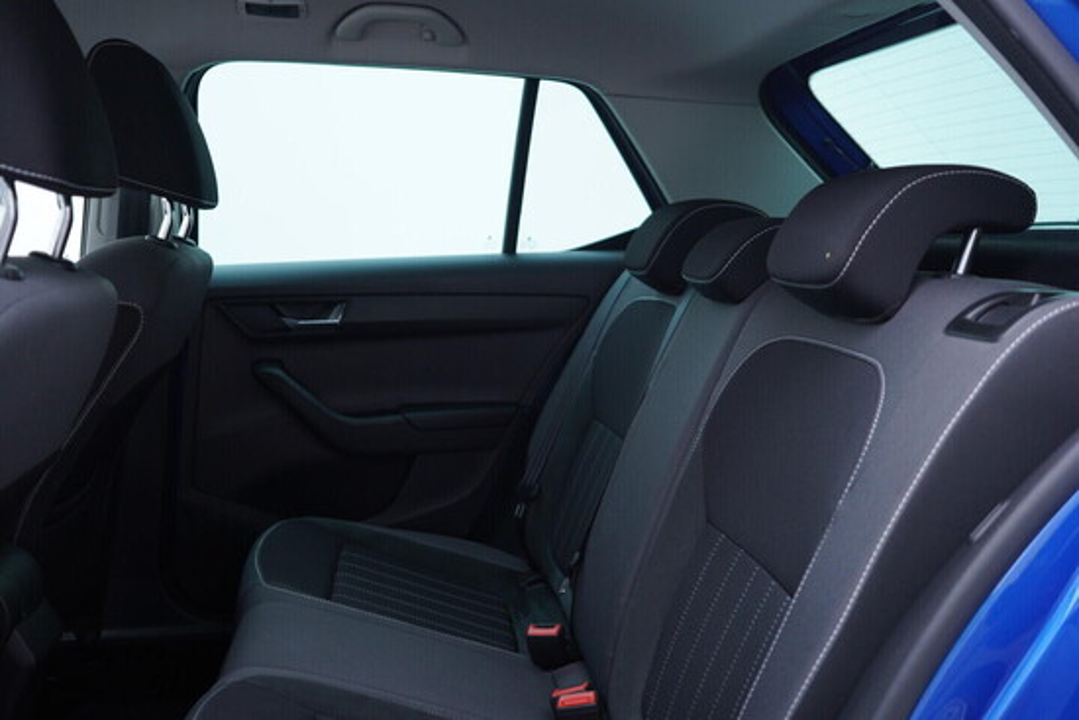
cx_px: 540
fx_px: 1079
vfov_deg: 36.9
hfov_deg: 53.1
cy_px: 360
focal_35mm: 36
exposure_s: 1/40
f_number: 2.8
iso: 200
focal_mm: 24
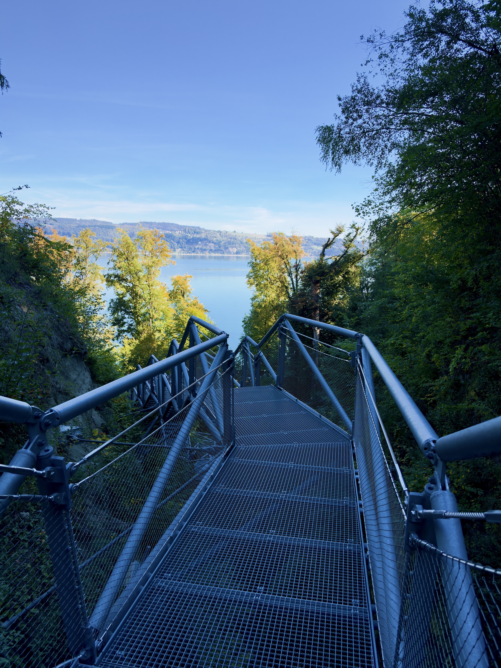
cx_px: 250
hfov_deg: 56.8
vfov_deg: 71.6
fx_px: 463
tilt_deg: -11.4
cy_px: 334
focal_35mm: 24
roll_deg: -0.8
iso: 64
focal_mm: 6.93
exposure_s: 1/1795
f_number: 1.8
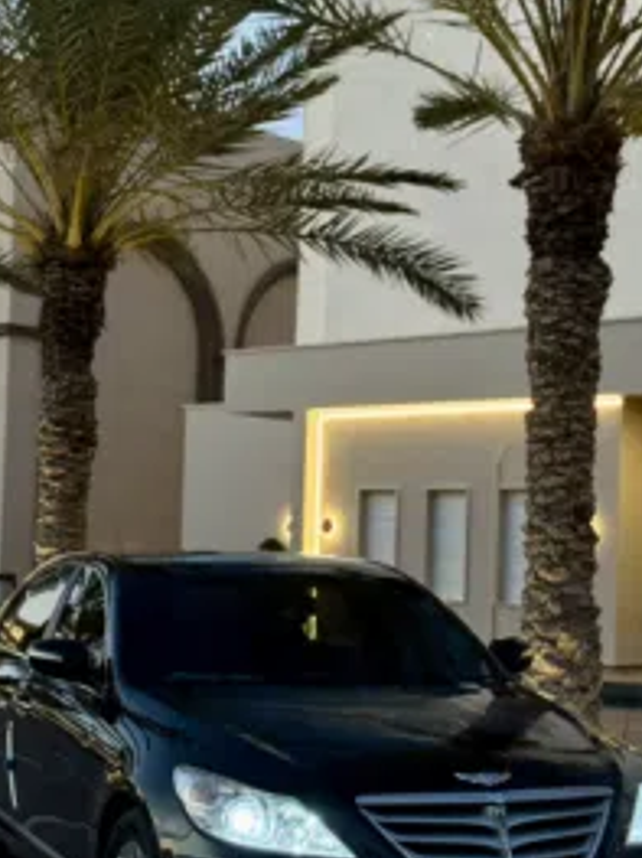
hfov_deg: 20.2
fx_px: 1807
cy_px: 476
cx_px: 323
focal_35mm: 73
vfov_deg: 26.7
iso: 200
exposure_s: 1/107
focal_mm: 6.76
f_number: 1.78
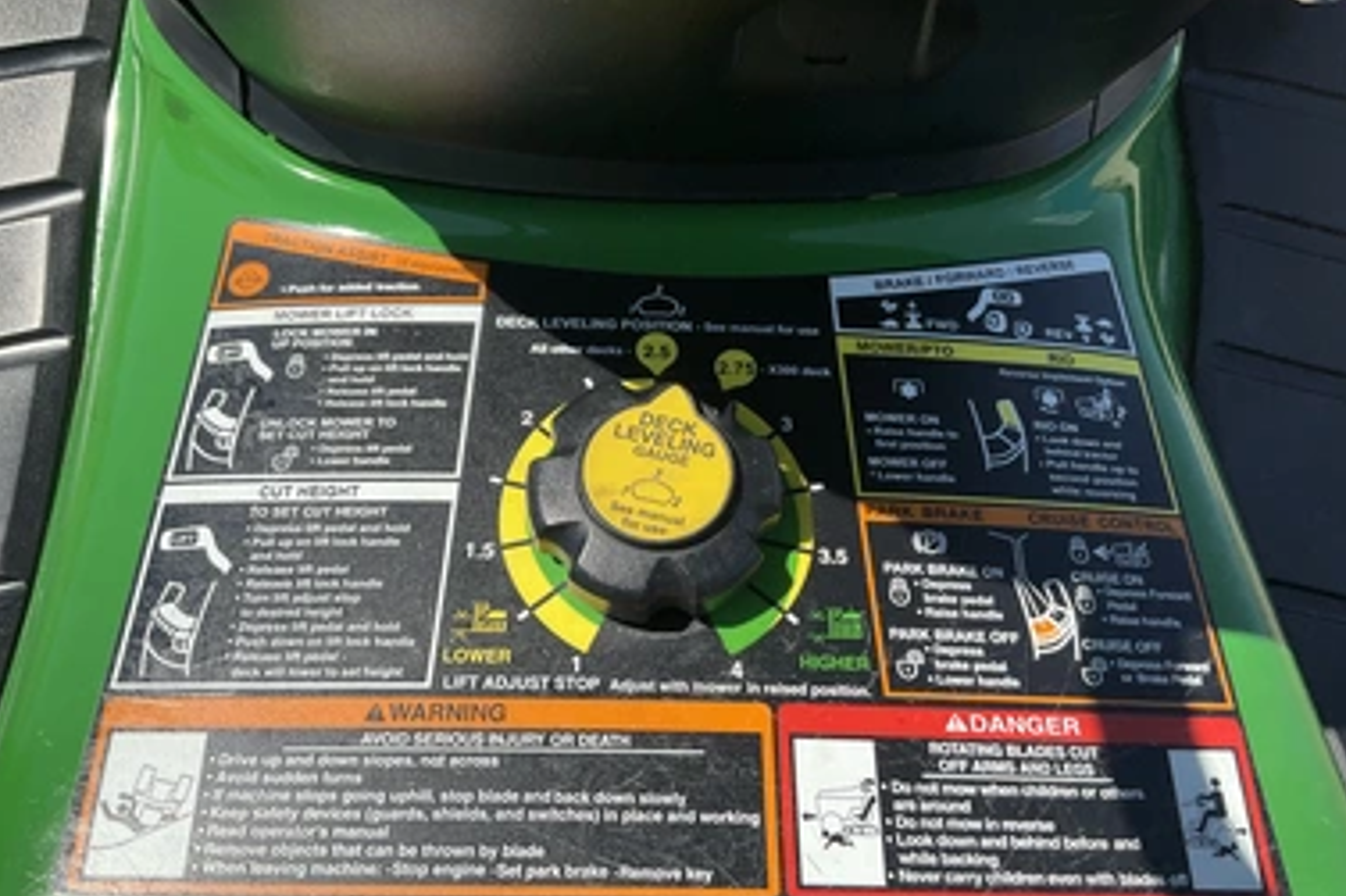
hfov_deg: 58.7
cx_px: 646
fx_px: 1196
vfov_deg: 41.1
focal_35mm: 32
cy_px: 460
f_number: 1.8
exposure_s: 1/1912
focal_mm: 3
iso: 25
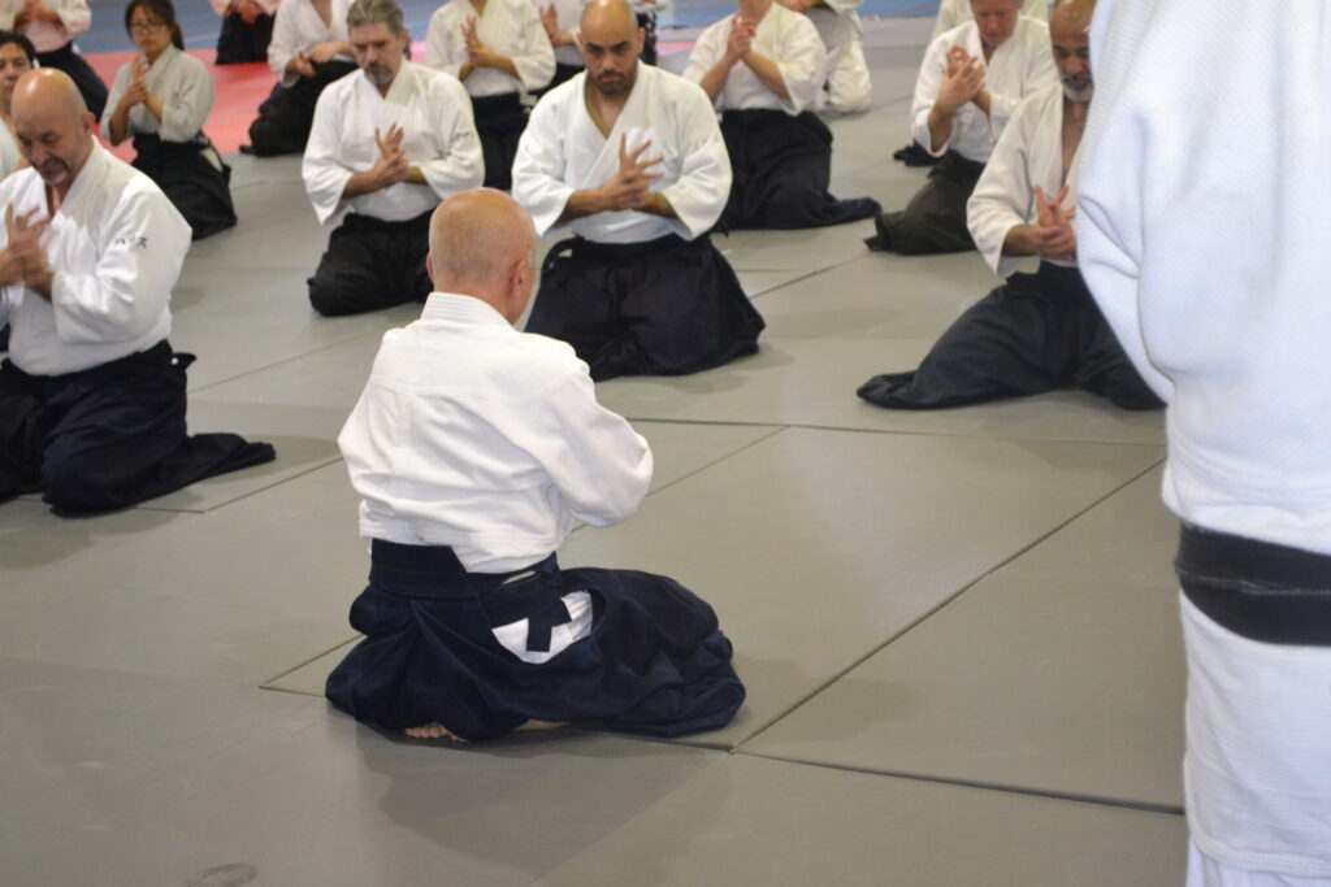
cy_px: 444
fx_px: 2551
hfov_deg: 29.2
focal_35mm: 69
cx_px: 666
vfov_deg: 19.7
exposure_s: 1/60
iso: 1800
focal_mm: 46
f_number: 5.3
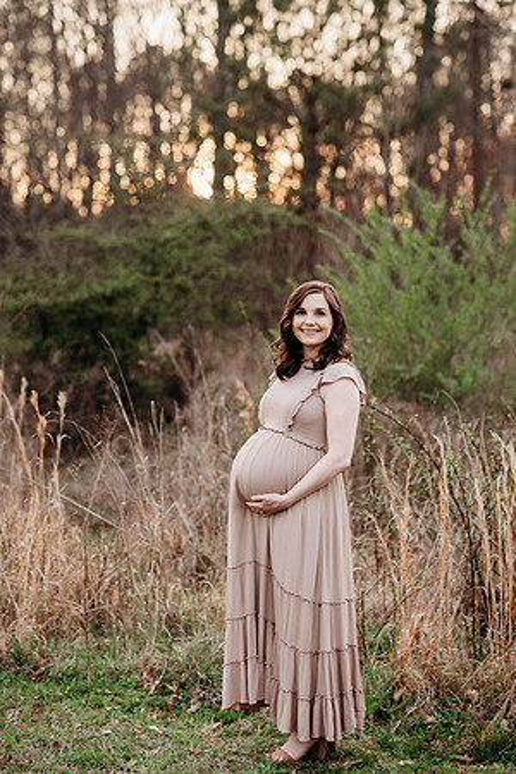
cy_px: 387
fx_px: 1827
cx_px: 258
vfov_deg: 23.9
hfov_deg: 16.1
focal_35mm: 85
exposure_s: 1/400
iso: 320
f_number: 2.5
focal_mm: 85
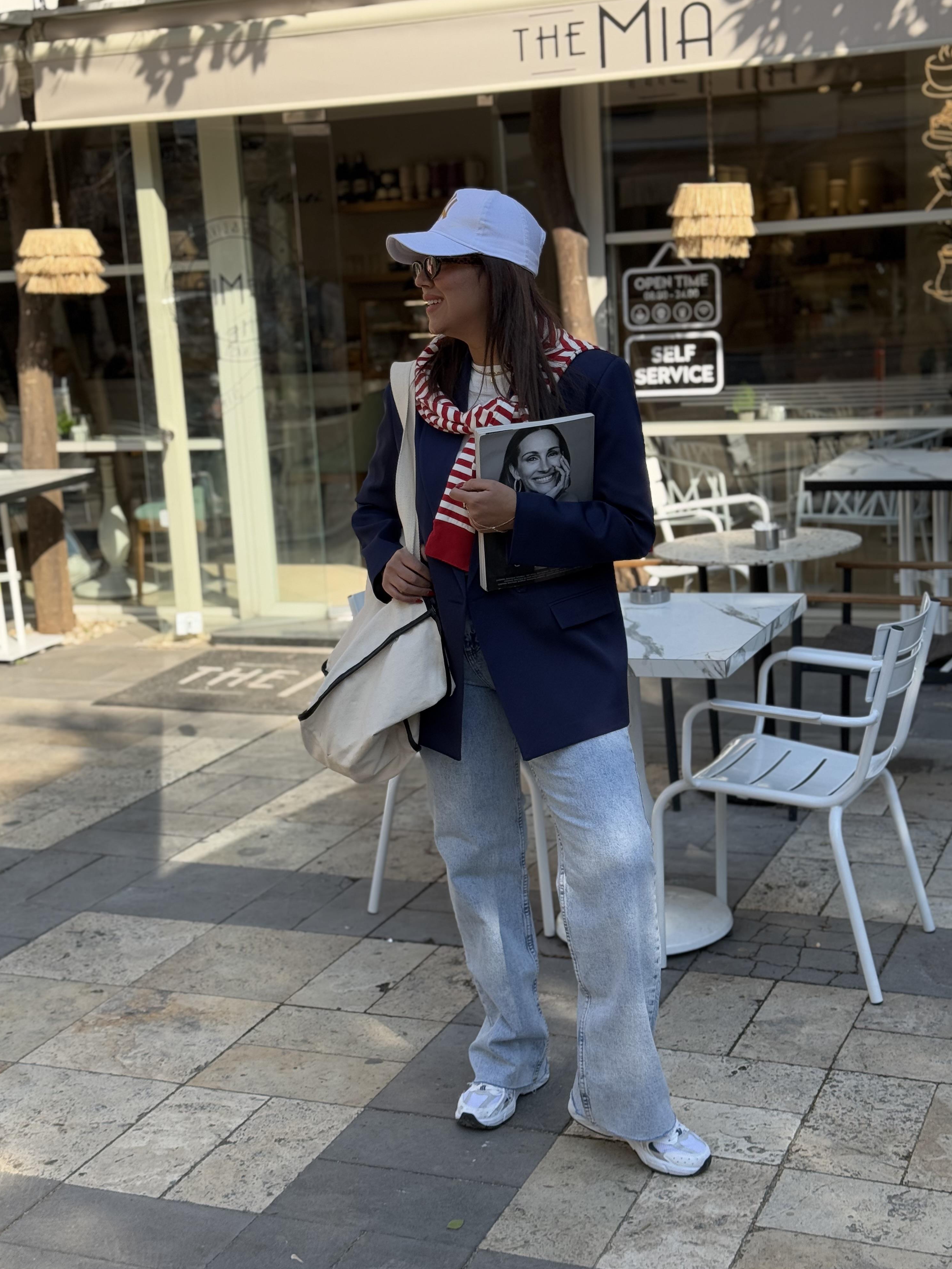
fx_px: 1797
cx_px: 485
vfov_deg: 38.9
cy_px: 635
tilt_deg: -10.5
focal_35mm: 49
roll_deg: +2.7
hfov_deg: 29.7
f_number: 1.78
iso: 64
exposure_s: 1/2273
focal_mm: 6.76
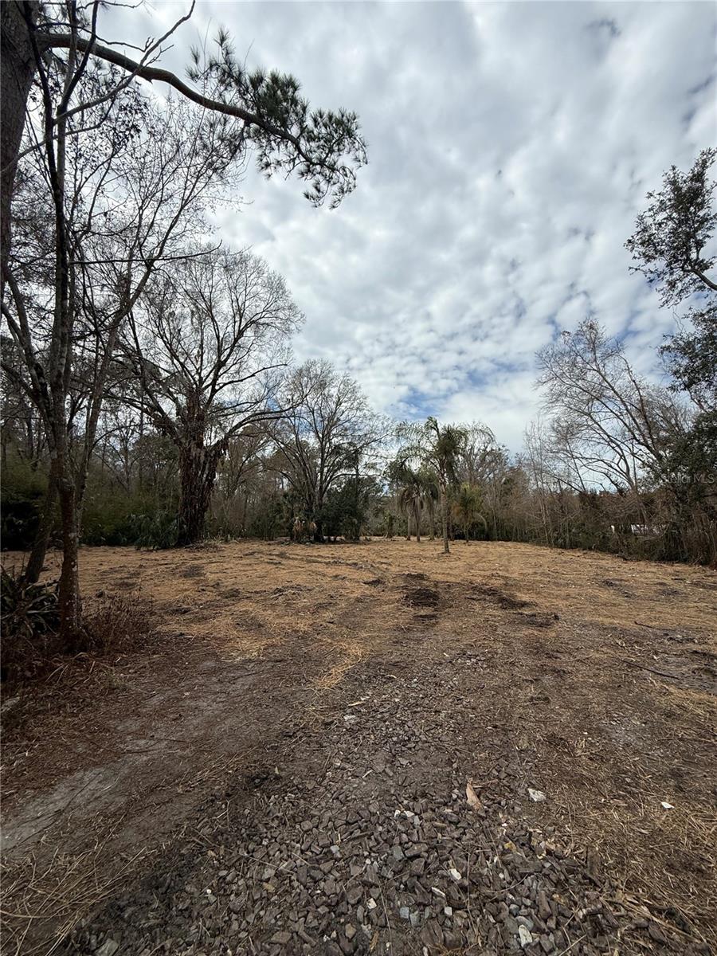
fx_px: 387
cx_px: 358
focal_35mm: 14
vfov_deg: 102.1
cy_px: 478
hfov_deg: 85.7
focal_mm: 2.22
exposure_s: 1/2717
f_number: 2.2
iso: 50
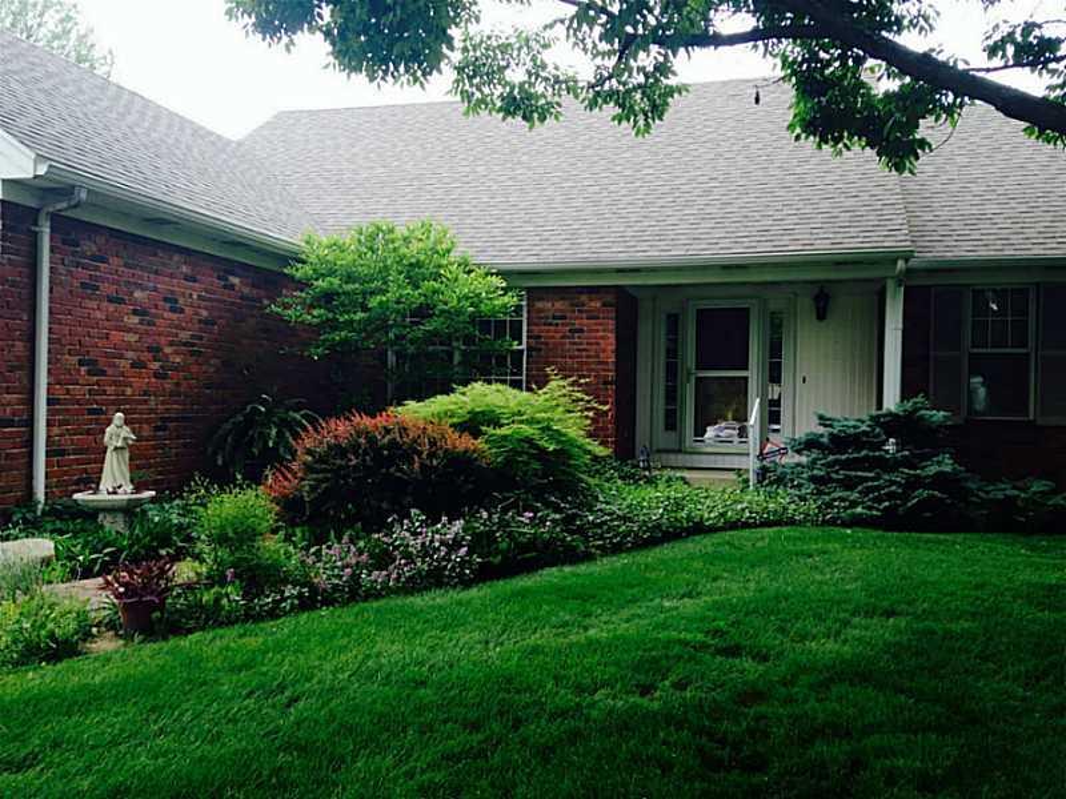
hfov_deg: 55.4
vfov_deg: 42.9
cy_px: 400
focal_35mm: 33
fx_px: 1016
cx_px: 533
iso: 50
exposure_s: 1/195
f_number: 2.4
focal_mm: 4.12
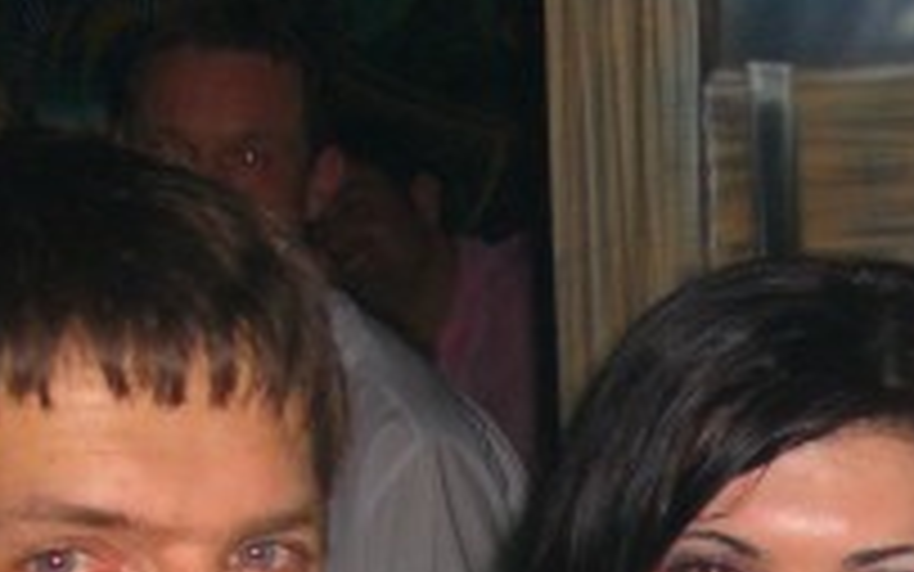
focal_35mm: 192
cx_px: 1130
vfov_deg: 6.6
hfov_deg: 10.7
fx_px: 4784
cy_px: 1167
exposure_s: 1/60
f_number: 3.1
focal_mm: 9.5
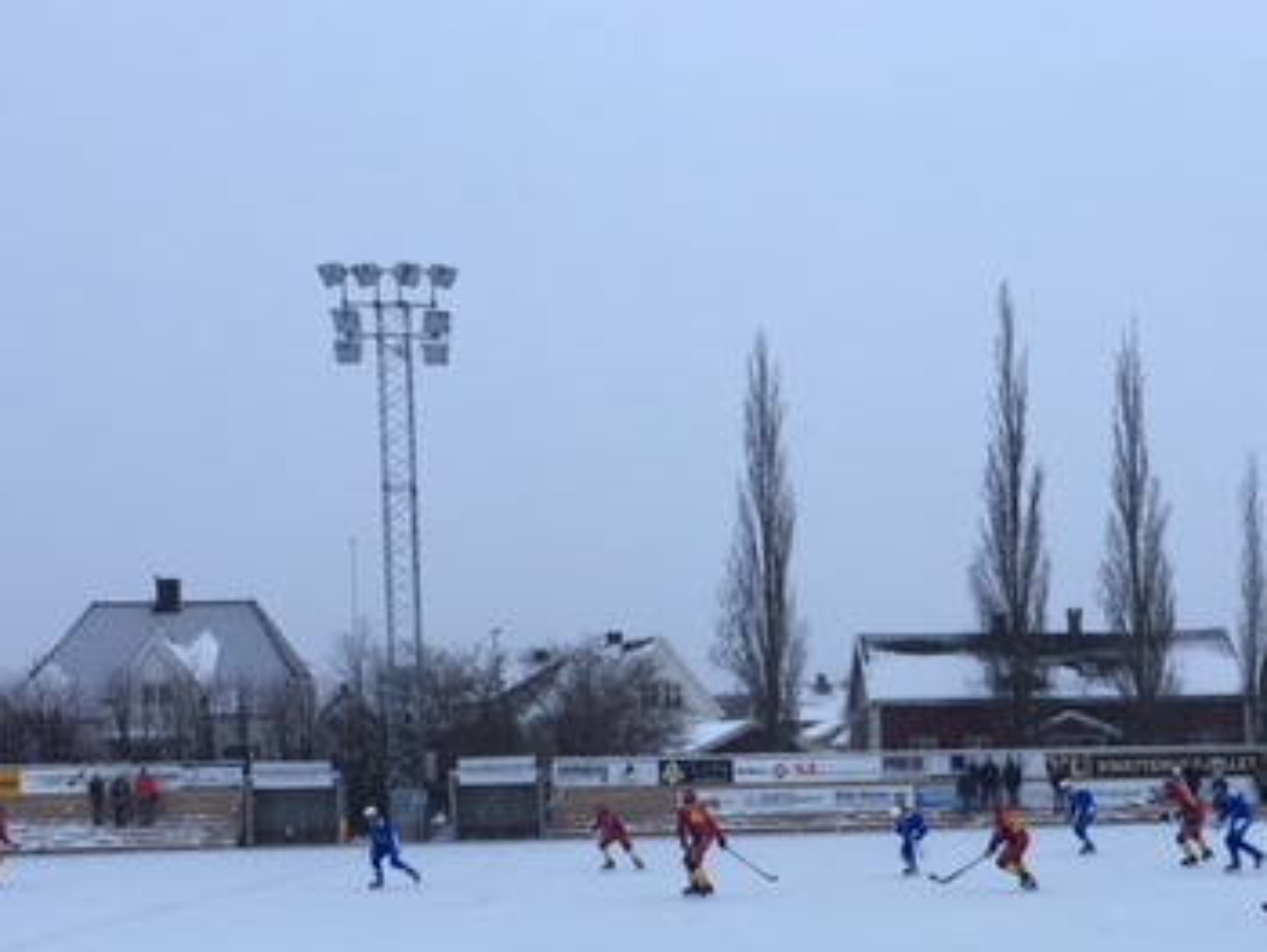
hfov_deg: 35.9
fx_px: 1941
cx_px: 807
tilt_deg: +1.2
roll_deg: +1.3
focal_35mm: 53
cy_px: 811
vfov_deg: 26.8
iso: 25
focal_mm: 4.15
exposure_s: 1/442
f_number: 2.2
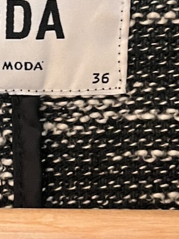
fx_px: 710
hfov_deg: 14.3
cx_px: 24
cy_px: 36
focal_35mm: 103
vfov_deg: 18.8
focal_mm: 5.1
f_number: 1.6
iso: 500
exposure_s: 1/48
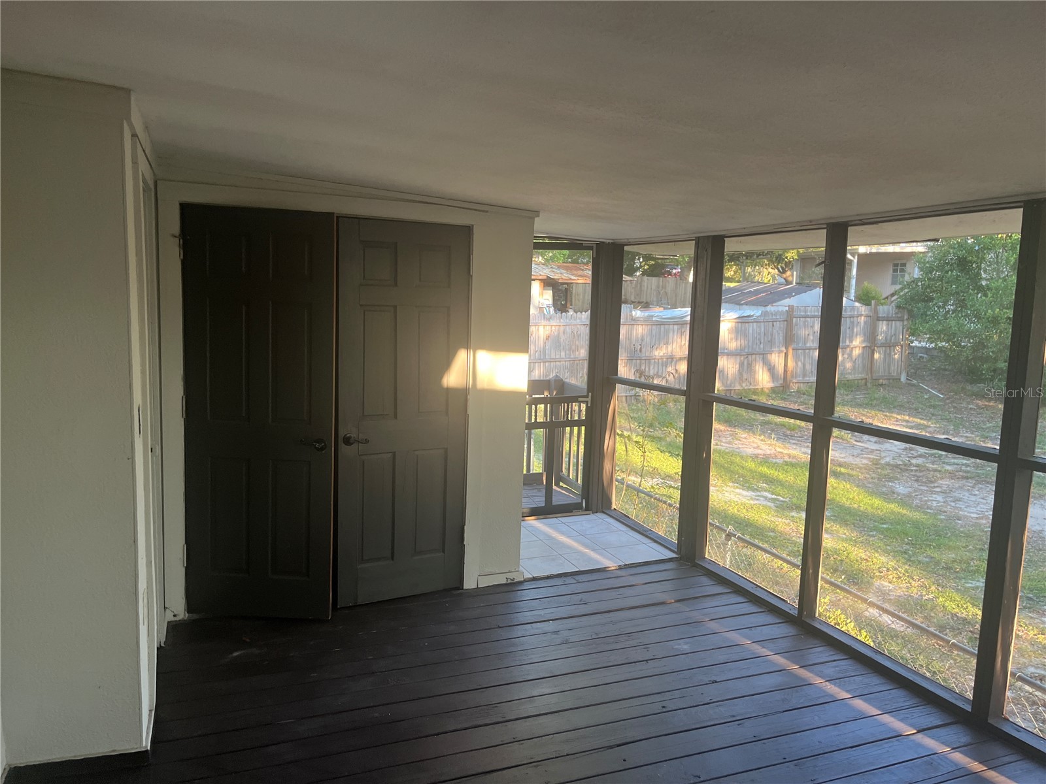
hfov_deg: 67.3
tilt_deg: -9.4
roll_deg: -1.5
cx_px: 523
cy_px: 392
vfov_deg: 53.1
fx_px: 786
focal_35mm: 26
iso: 125
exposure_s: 1/121
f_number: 1.6
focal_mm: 5.1
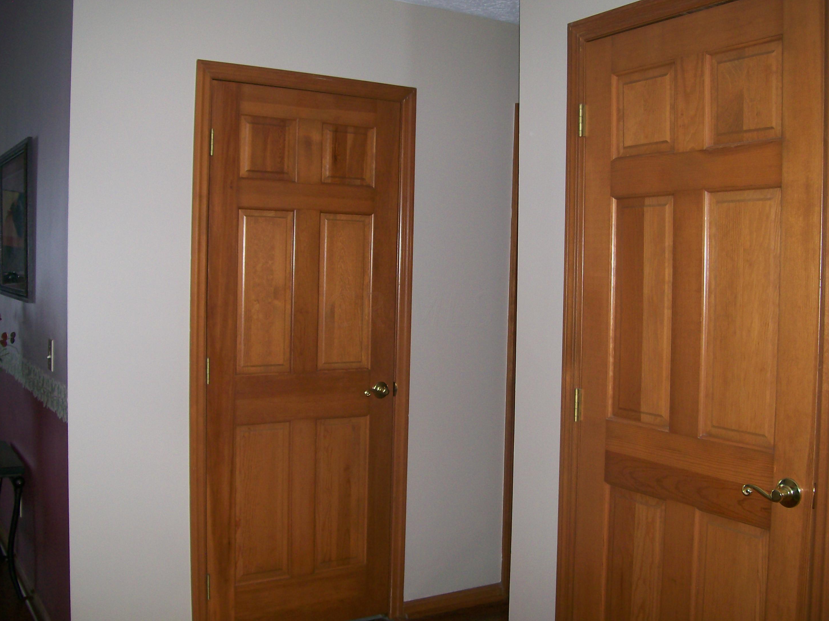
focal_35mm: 37
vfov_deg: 38.7
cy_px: 309
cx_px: 409
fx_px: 886
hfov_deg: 50.1
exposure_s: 1/64
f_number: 2.7
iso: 80
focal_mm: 6
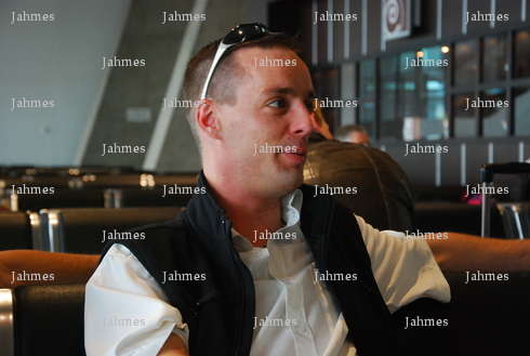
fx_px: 1372
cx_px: 265
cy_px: 178
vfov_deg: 14.8
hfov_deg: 21.9
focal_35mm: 93
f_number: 5.3
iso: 640
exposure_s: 1/15
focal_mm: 62
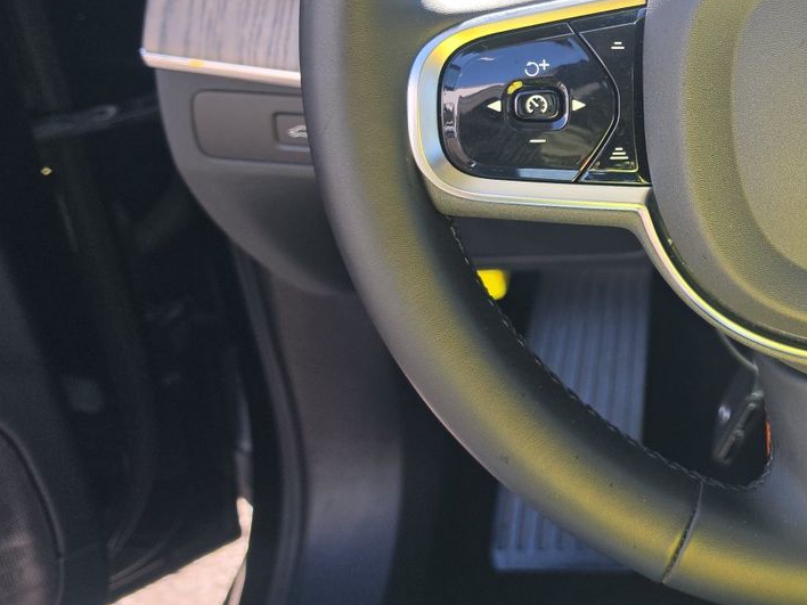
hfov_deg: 32.8
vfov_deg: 27.1
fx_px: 1212
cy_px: 65
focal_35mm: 52
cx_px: 863
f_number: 1.4
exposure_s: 1/174
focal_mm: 6.5
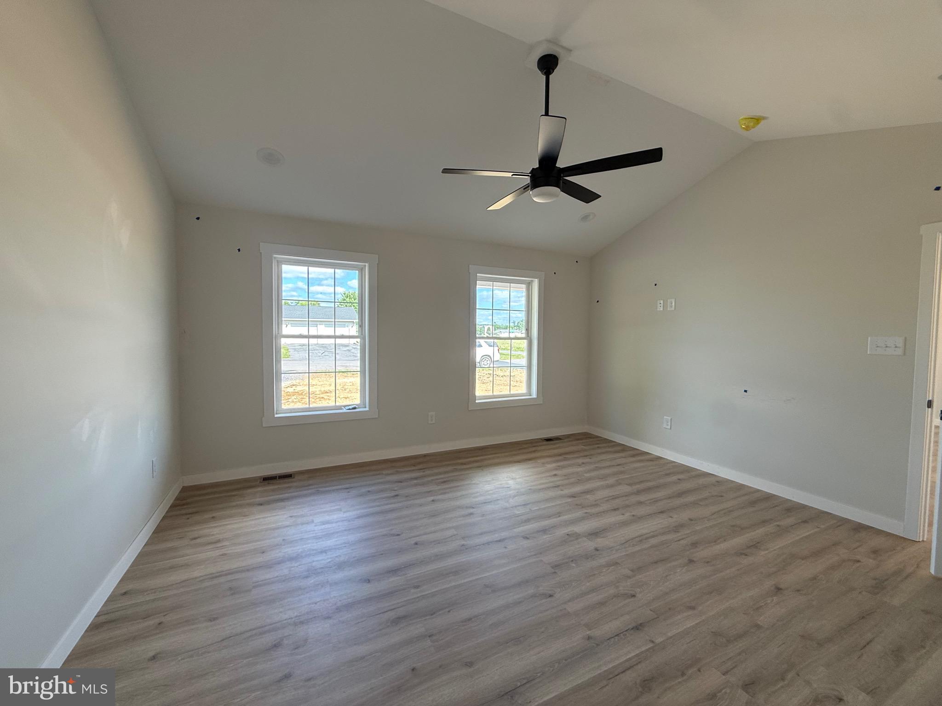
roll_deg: -1.7
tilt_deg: -2.2
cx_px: 471
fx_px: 381
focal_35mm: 14
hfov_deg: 102.1
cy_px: 353
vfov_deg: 85.7
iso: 64
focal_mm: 2.22
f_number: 2.2
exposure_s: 1/99
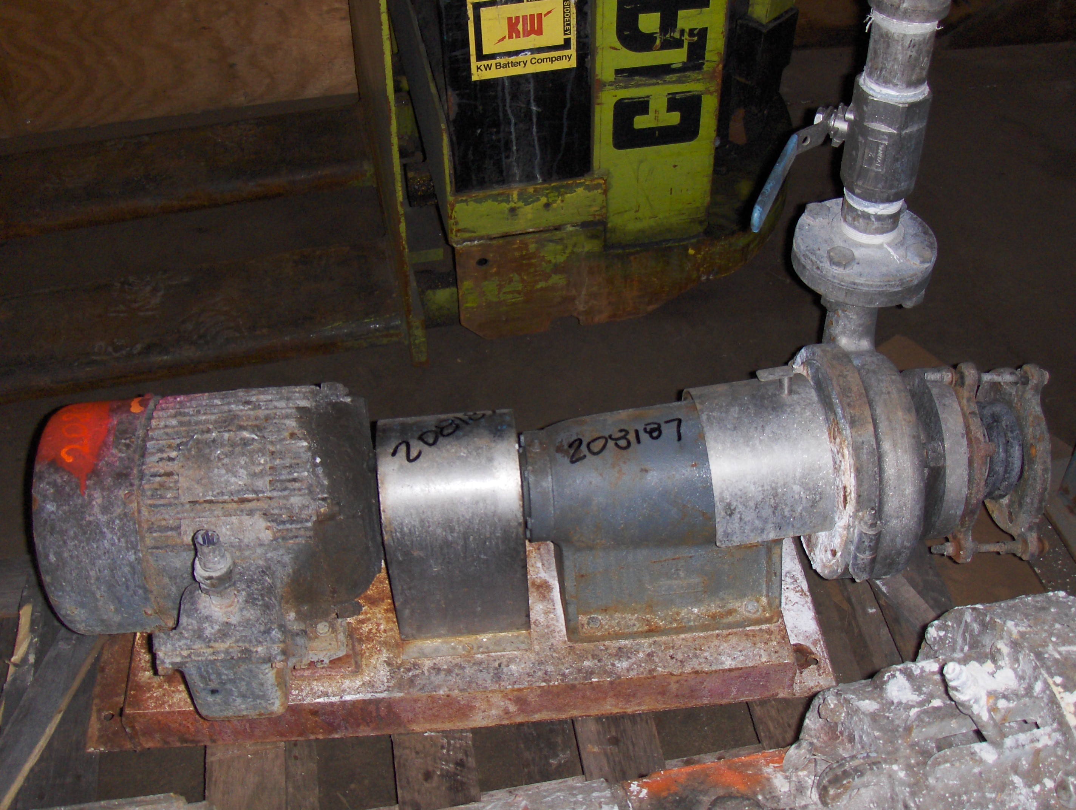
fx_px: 1276
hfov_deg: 45.7
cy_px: 405
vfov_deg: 35.2
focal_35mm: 41
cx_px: 538
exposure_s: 1/60
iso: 100
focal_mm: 6.5
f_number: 3.5
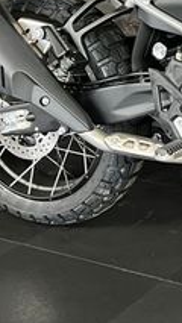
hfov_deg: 12.5
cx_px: 362
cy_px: -35
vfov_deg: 23.4
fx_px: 728
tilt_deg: -6.0
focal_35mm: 85
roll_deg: -0.4
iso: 250
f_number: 1.5
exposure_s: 1/50
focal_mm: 5.7
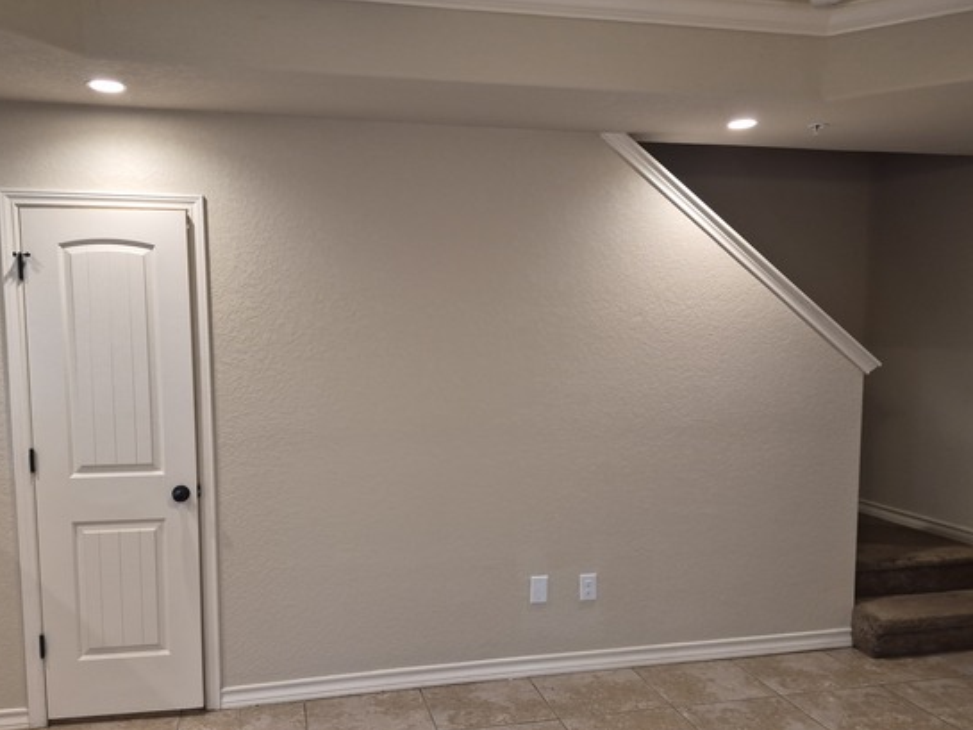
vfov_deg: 51.2
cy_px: 414
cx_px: 432
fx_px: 759
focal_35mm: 27
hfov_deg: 65.1
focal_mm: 5.4
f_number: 1.8
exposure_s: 1/120
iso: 250
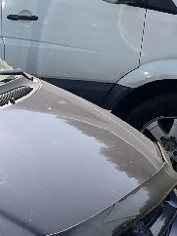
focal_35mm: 86
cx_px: -149
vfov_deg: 22.7
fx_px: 587
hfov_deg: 14.8
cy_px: 145
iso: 50
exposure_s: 1/1248
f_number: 1.8
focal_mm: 4.25
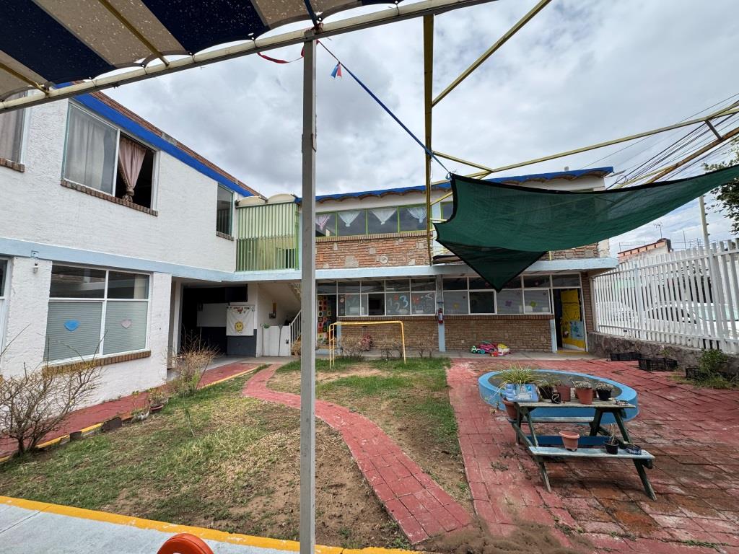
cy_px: 277
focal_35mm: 14
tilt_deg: +5.2
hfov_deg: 102.1
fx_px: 299
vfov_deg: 85.7
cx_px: 370
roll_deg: +1.3
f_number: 2.2
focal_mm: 2.22
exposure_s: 1/1536
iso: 50
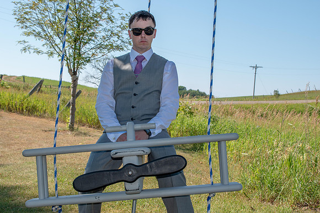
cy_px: 106
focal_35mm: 63
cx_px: 160
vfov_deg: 21.6
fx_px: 560
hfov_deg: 31.9
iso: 100
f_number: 10
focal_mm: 42
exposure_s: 1/200
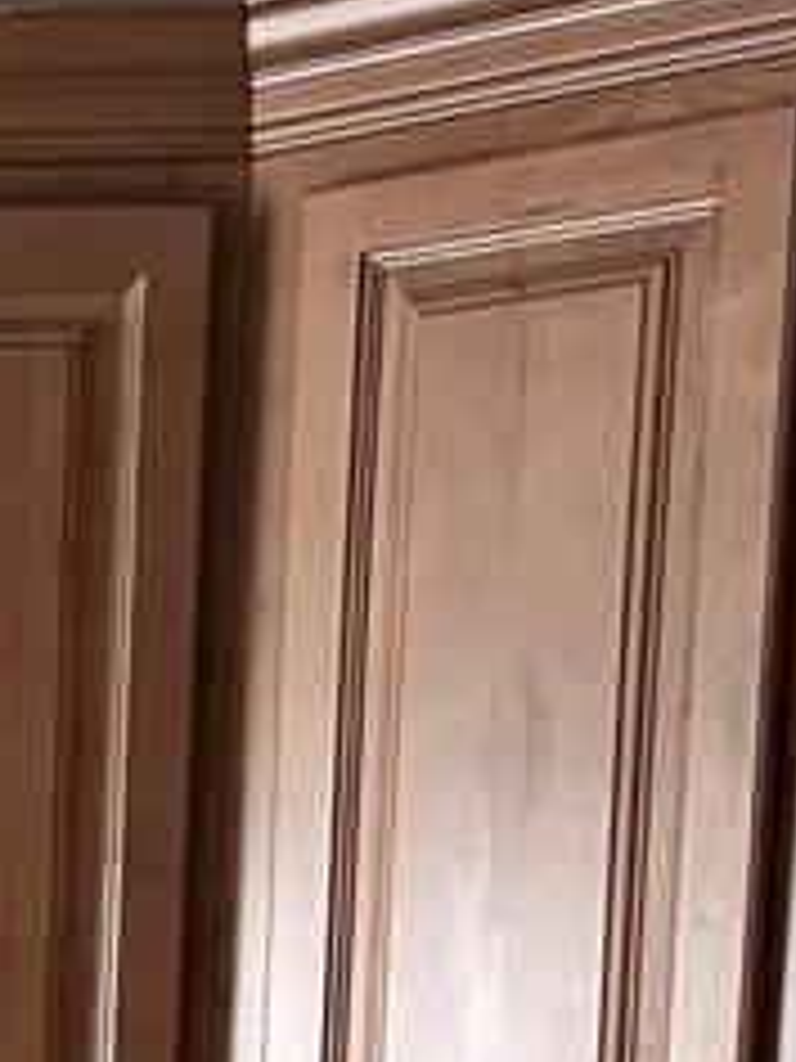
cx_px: -976
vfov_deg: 13.9
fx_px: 4047
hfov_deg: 10.1
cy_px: 1656
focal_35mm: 132
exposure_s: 1/75
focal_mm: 5.1
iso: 125
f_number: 1.6
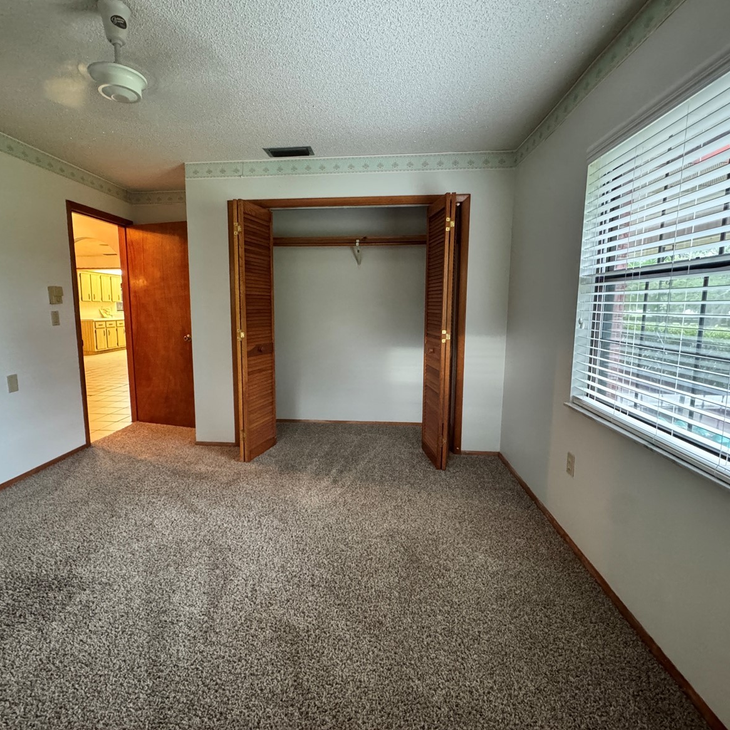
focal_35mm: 17
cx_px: 338
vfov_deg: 83.9
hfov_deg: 83.8
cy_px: 355
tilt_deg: -7.0
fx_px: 406
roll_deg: -0.2
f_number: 2.2
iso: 1000
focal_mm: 2.22
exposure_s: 1/40
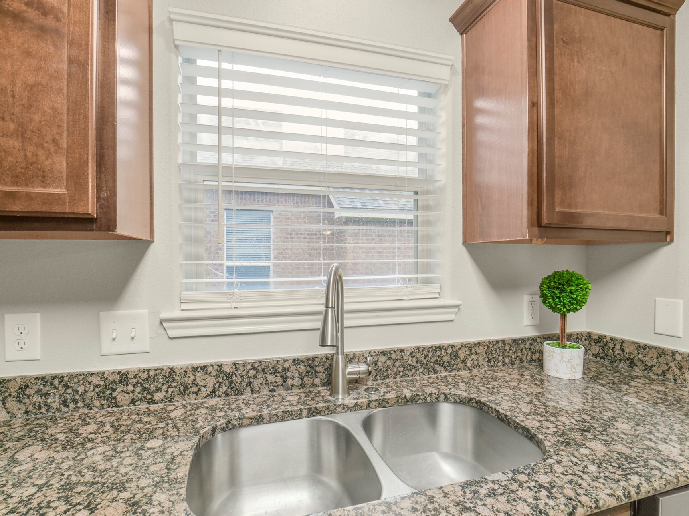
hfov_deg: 91.0
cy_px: 265
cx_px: 342
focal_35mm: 17
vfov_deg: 74.7
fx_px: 338
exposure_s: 1/20
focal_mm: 14
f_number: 11
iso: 500
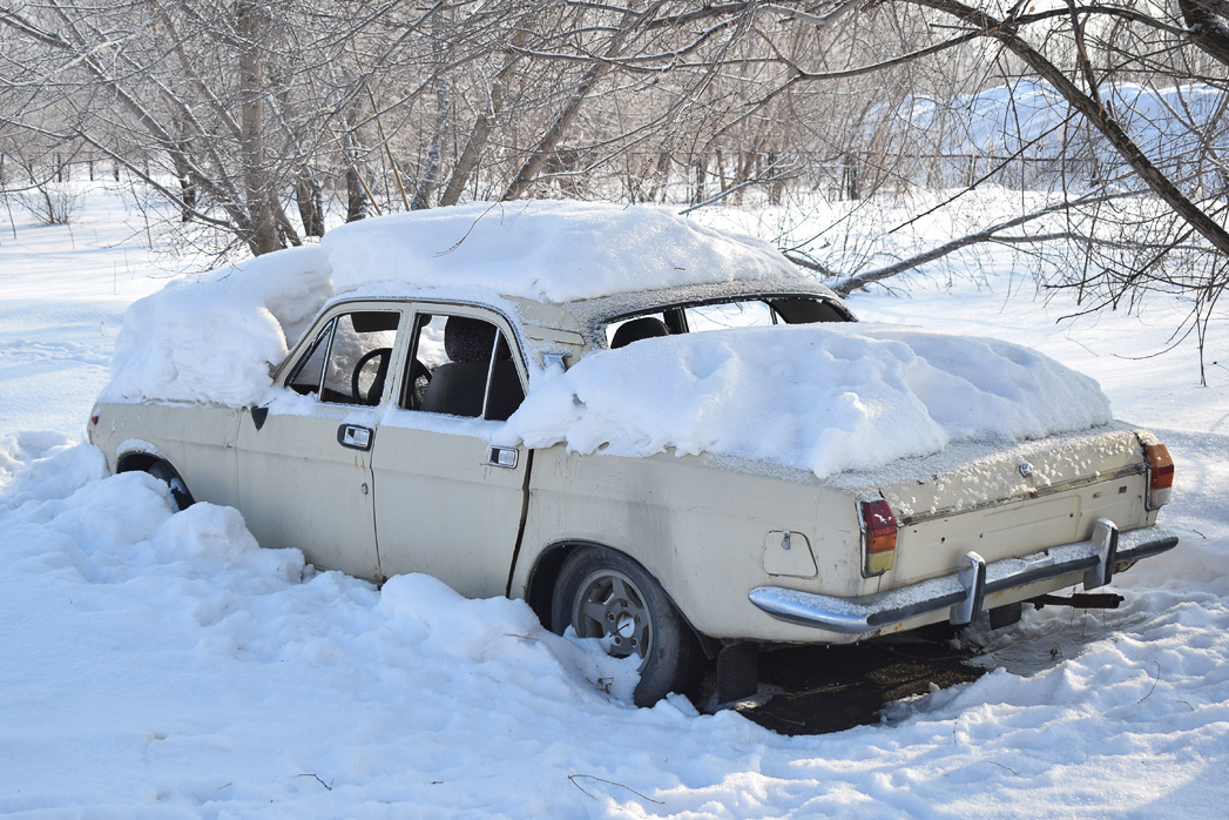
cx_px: 579
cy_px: 379
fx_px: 1877
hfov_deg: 36.2
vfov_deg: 24.6
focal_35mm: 55
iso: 200
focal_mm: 32
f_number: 5.6
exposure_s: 1/640
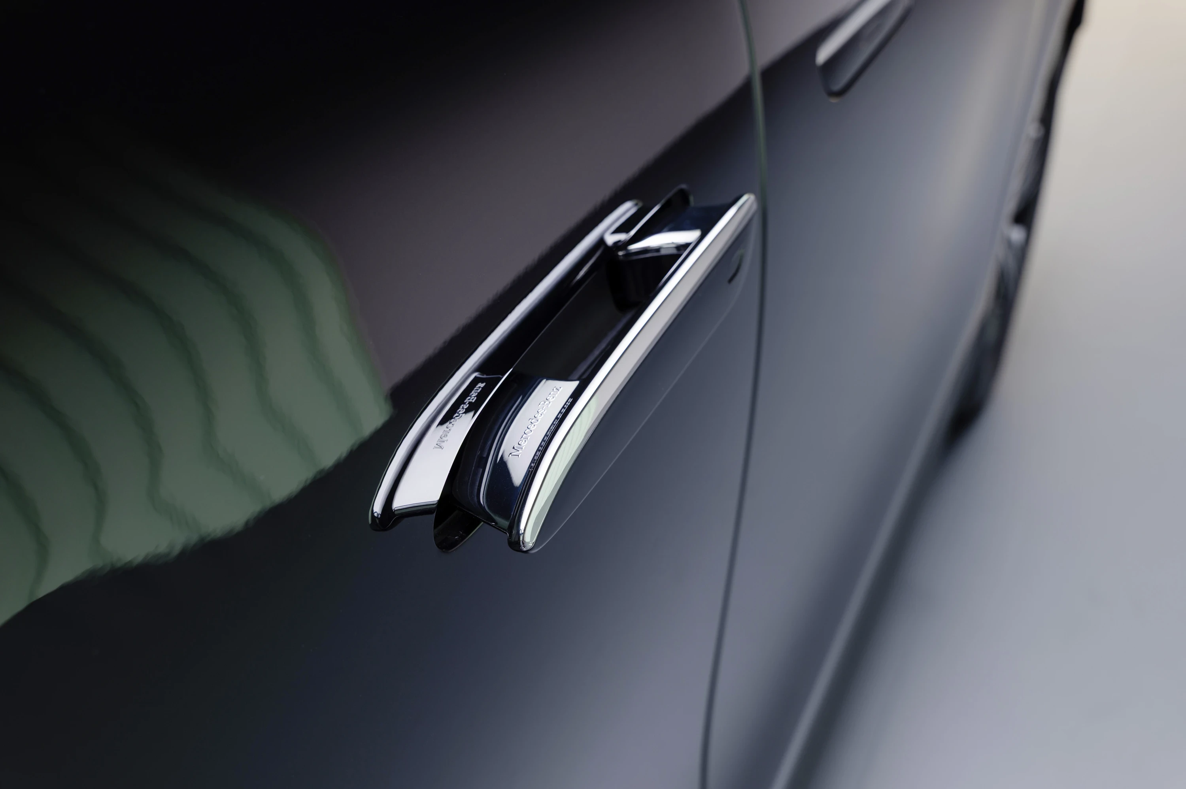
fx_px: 1284
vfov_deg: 34.2
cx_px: 593
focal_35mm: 39
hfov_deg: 49.6
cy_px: 394
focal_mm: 39
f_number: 6.3
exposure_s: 1/3.33
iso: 100
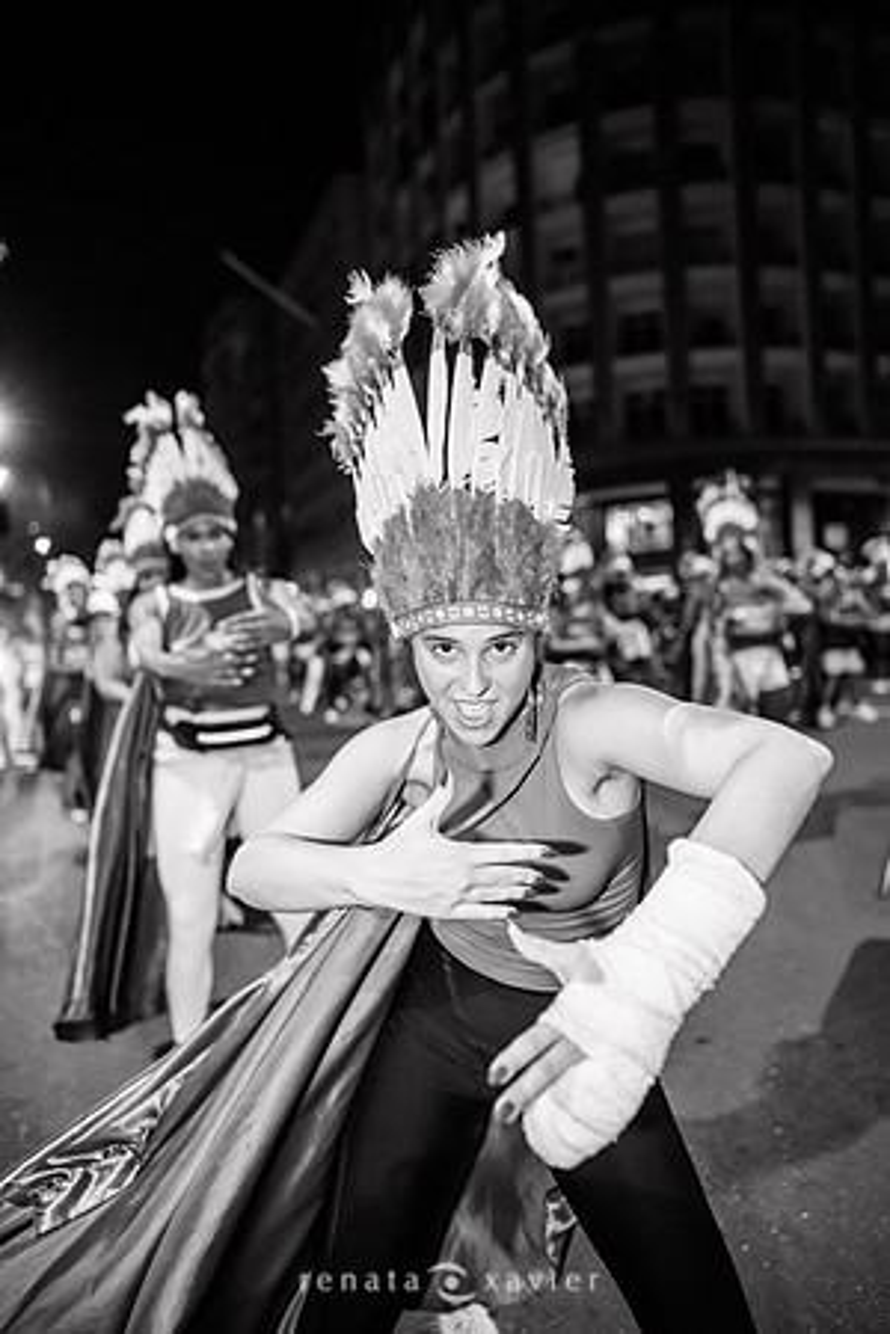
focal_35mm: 24
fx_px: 890
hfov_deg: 53.1
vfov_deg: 73.7
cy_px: 667
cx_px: 445
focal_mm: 24
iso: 2500
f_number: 1.8
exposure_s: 1/200
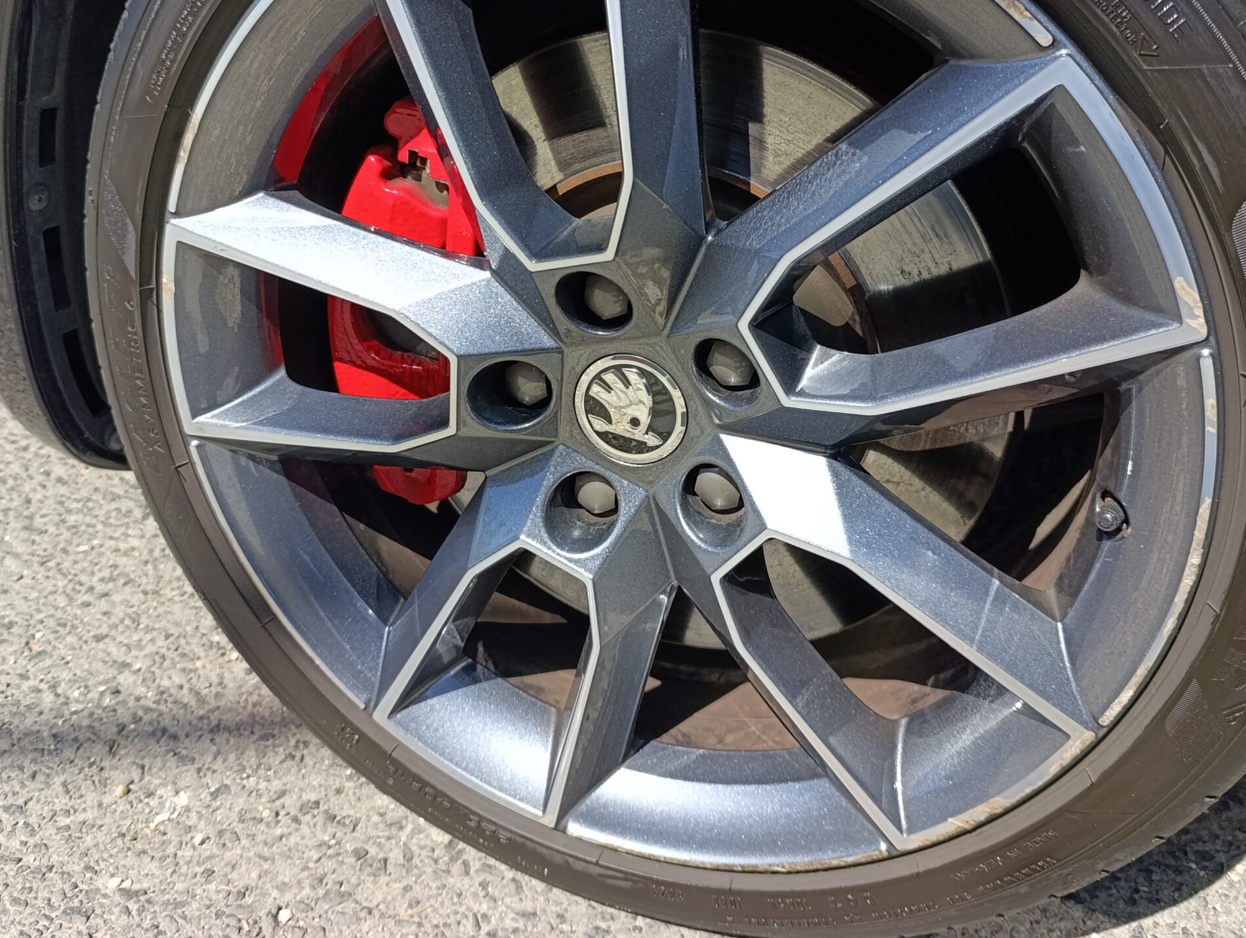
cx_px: 651
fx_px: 1117
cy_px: 331
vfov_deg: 45.0
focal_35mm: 31
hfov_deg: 58.3
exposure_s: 1/353
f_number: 1.6
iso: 50
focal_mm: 6.14
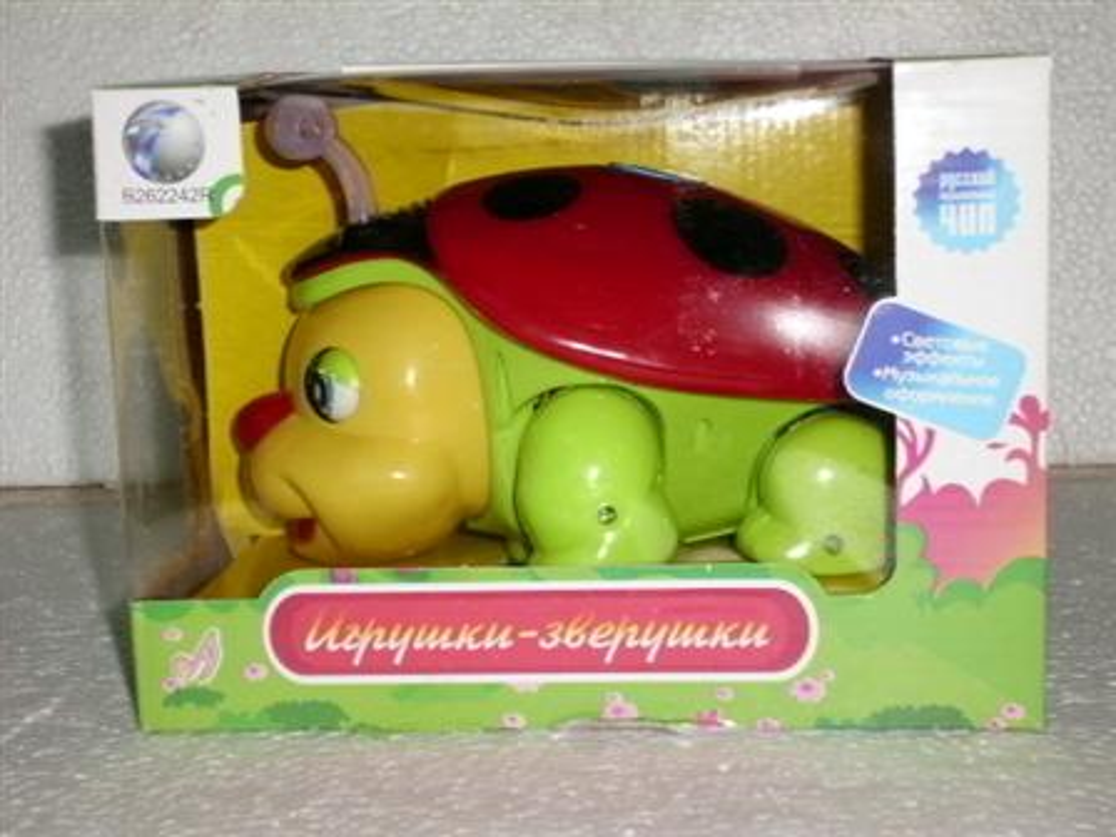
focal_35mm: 59
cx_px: 558
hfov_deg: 32.7
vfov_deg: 24.8
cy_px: 418
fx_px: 1902
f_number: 3.7
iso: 64
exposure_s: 1/60
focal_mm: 10.5
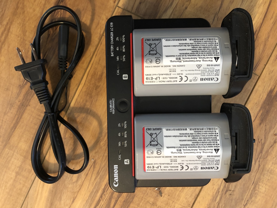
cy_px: 104
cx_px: 138
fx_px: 224
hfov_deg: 63.4
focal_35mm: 28
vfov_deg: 49.7
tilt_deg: -86.7
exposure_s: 1/6
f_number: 1.8
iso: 100
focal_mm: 4
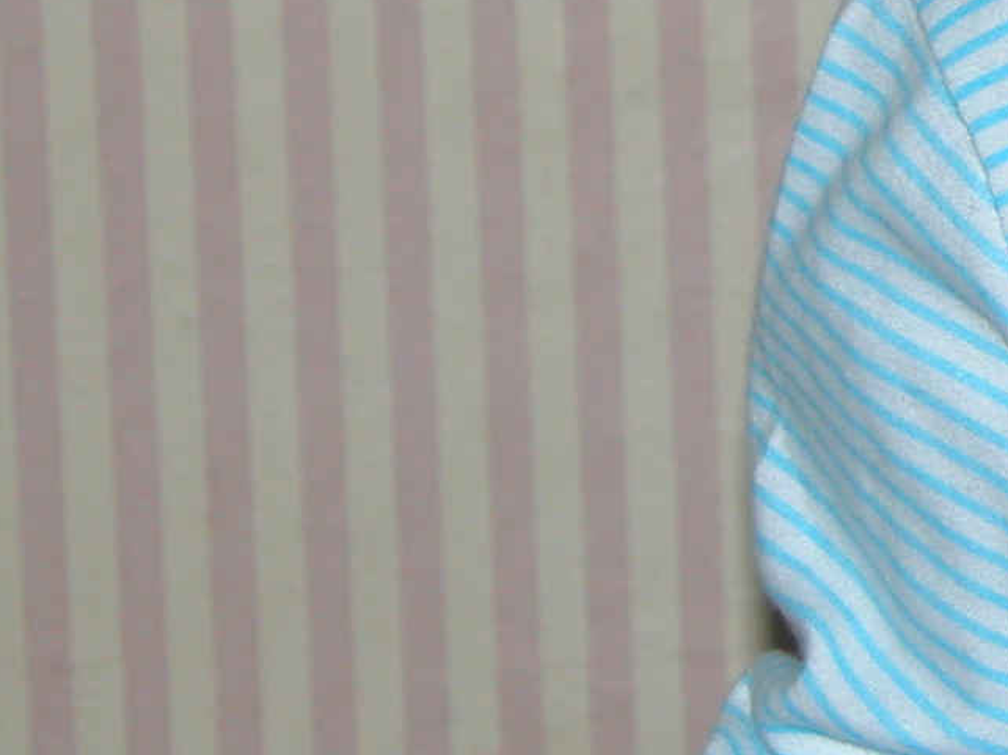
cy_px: -223
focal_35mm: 343
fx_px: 9984
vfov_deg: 4.3
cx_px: 1759
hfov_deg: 5.7
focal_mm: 22.3
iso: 100
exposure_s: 1/125
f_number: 3.5
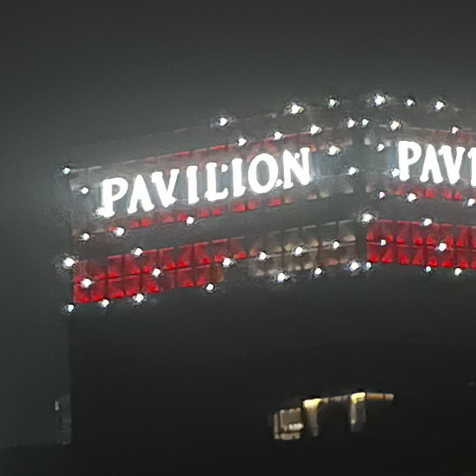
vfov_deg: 3.6
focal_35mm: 479
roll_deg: +2.3
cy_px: 1316
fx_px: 7452
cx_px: -668
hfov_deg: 3.6
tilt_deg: -1.3
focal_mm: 9
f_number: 2.8
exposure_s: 1/8
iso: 1600
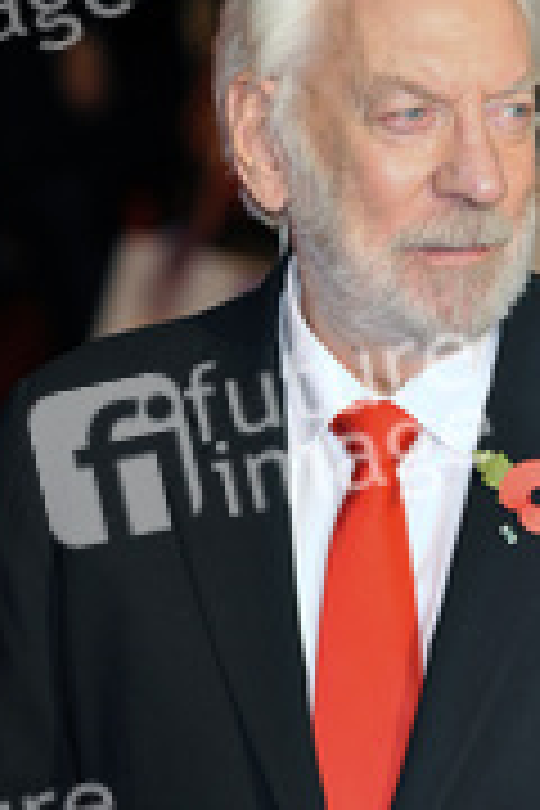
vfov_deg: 7.7
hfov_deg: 5.2
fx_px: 5985
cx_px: 394
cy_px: 666
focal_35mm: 266
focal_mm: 120
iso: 1000
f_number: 4
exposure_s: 1/250
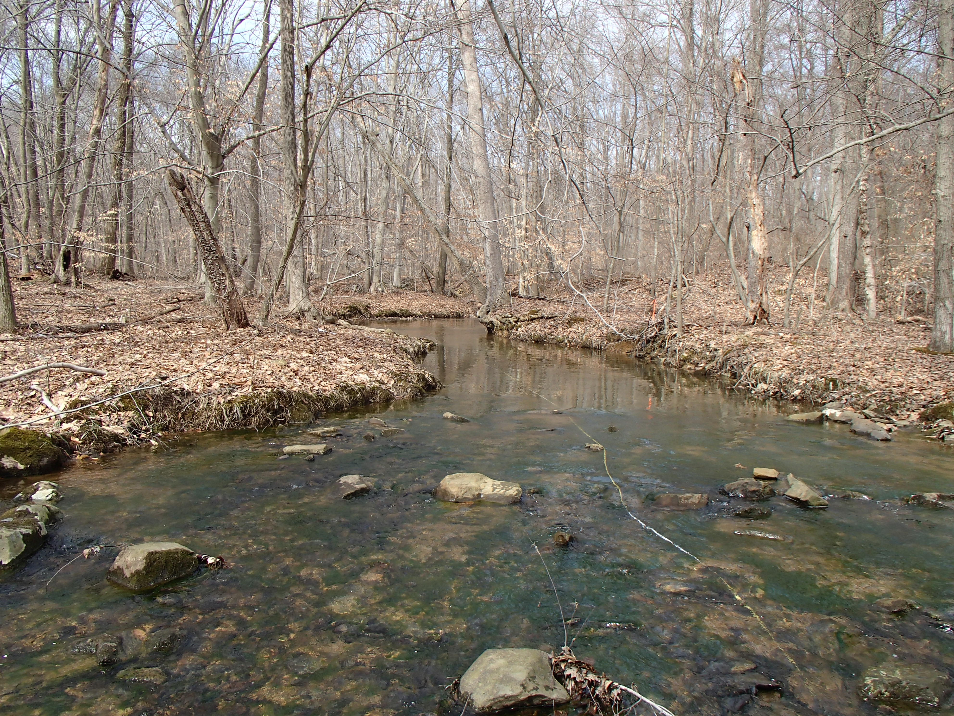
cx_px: 477
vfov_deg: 49.7
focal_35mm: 28
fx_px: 772
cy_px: 358
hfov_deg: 63.4
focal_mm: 5
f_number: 3.9
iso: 100
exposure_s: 1/320
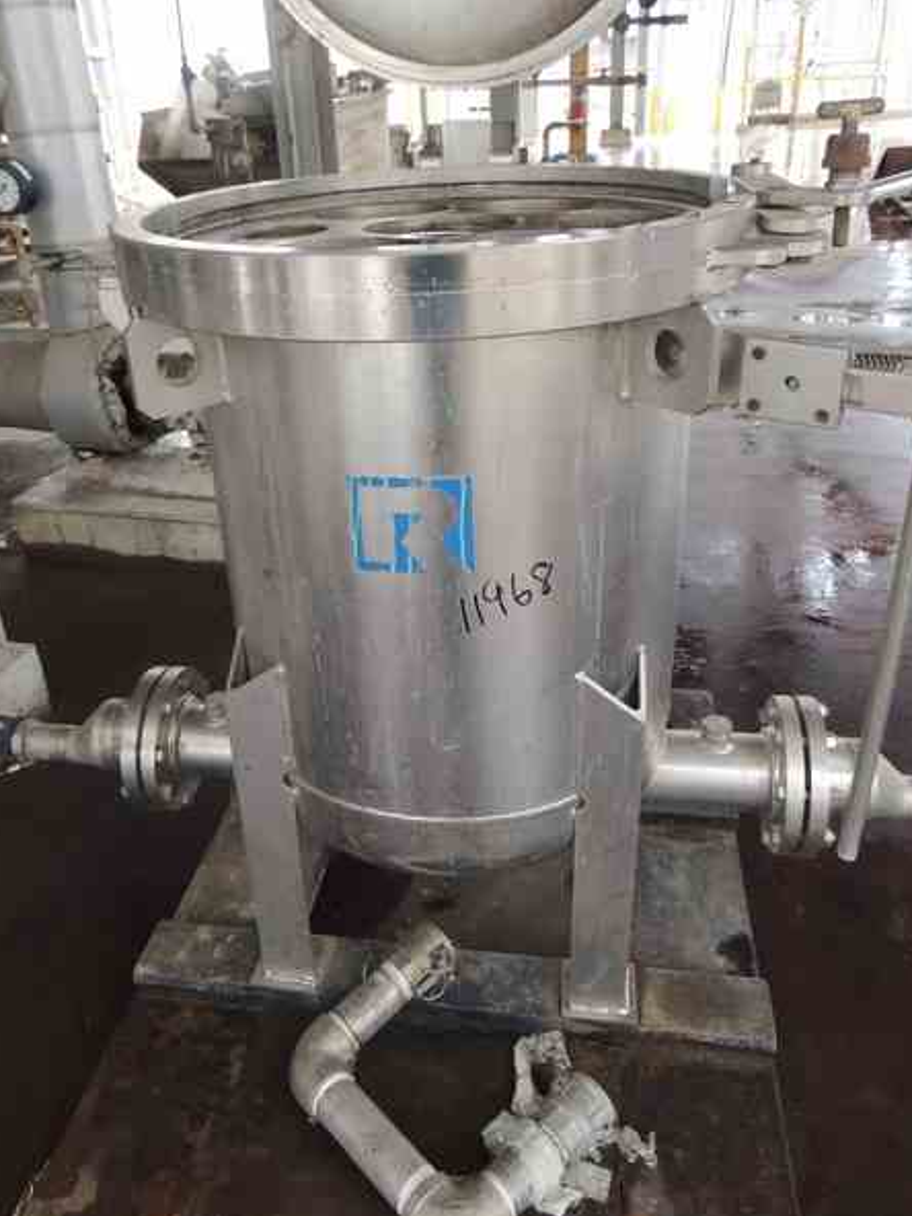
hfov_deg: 51.3
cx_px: 431
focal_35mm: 27
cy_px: 550
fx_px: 948
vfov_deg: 65.2
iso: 400
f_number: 3
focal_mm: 4.3
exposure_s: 1/20
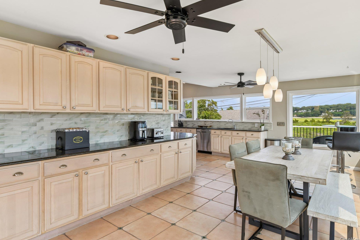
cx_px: 188
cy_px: 118
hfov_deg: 83.9
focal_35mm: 20
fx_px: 200
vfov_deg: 61.9
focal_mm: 19
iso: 250
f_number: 9
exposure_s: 1/160
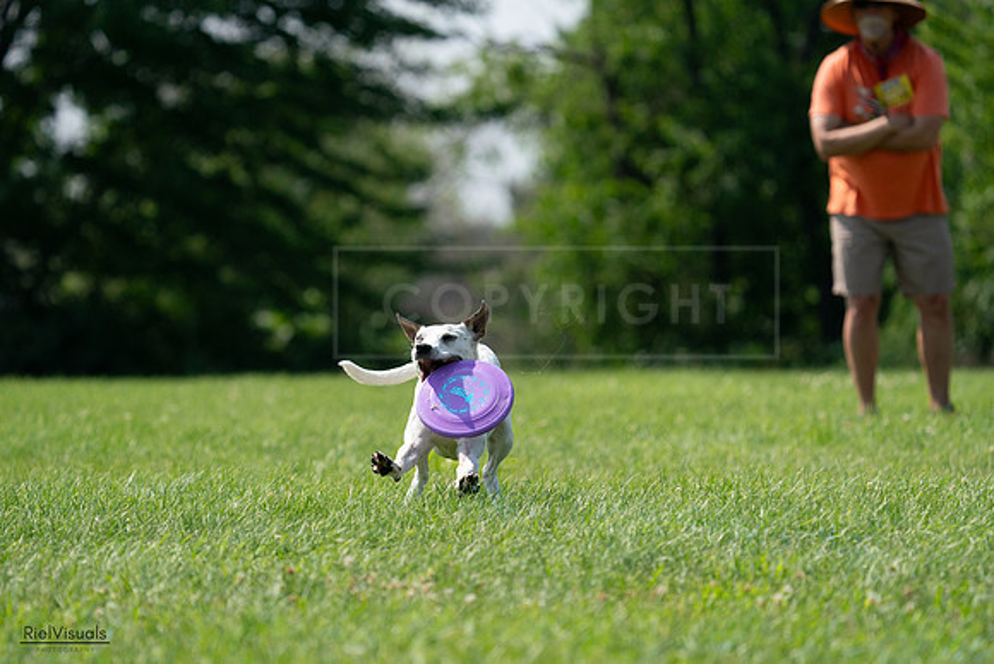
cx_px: 497
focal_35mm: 324
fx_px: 8948
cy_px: 332
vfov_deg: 4.2
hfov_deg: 6.4
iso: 800
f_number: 6.3
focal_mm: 324
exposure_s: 1/4000
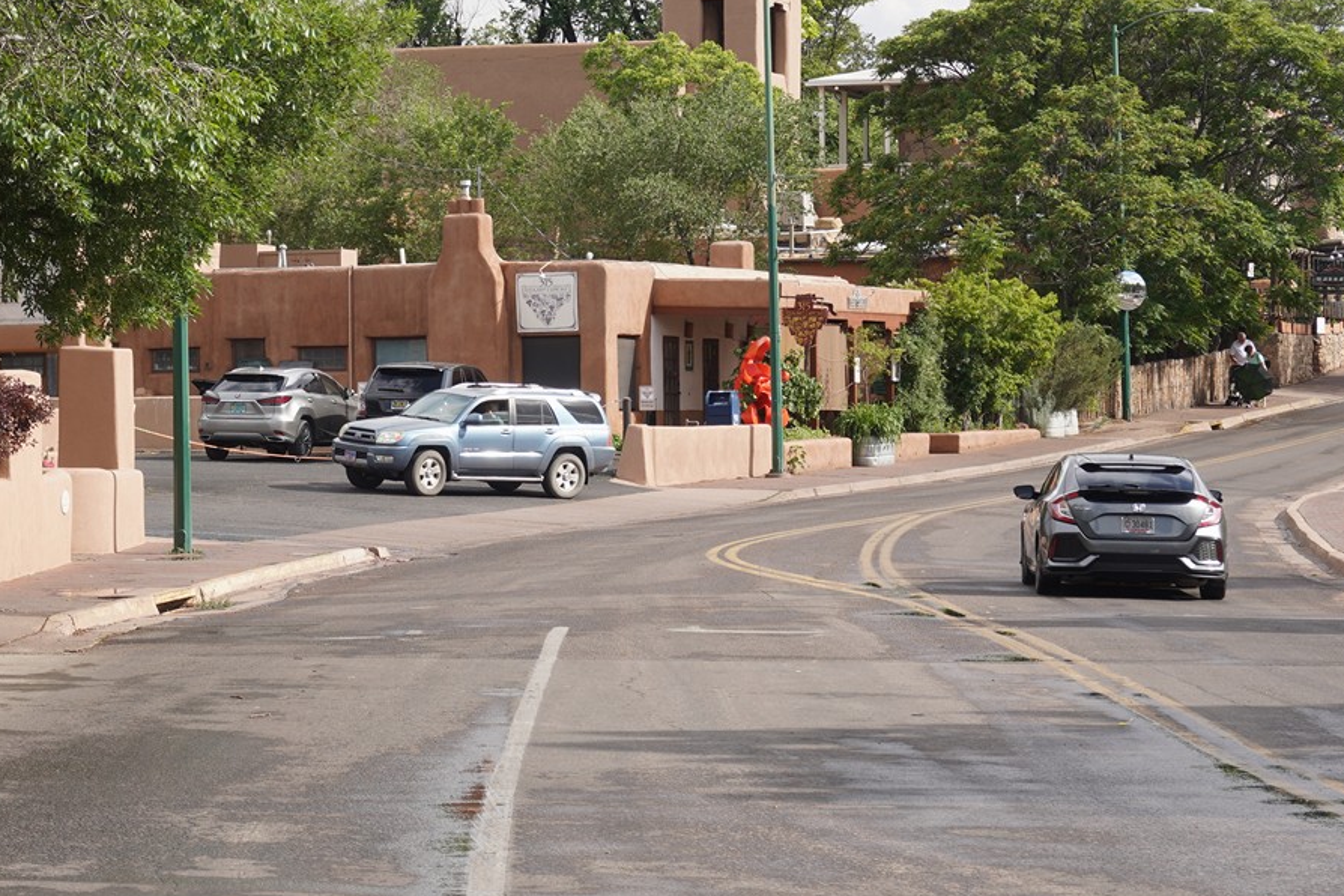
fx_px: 4928
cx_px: 440
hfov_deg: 15.5
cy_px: 329
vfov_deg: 10.4
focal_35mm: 132
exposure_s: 1/100
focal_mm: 59
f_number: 10
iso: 100
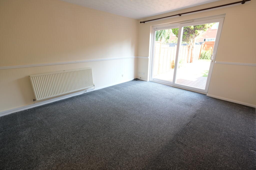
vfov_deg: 77.3
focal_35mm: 15
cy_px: 85
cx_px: 128
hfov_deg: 100.4
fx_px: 107
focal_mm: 10
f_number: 4
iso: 500
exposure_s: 1/60
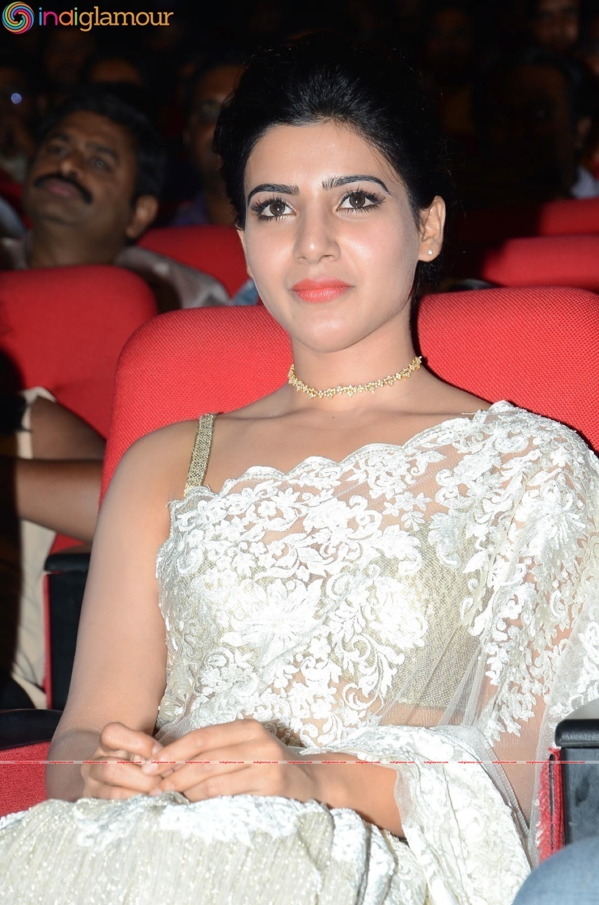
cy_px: 452
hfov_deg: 9.9
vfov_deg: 14.9
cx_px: 300
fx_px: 3461
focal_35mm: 138
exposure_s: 1/125
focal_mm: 92
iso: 320
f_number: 6.3
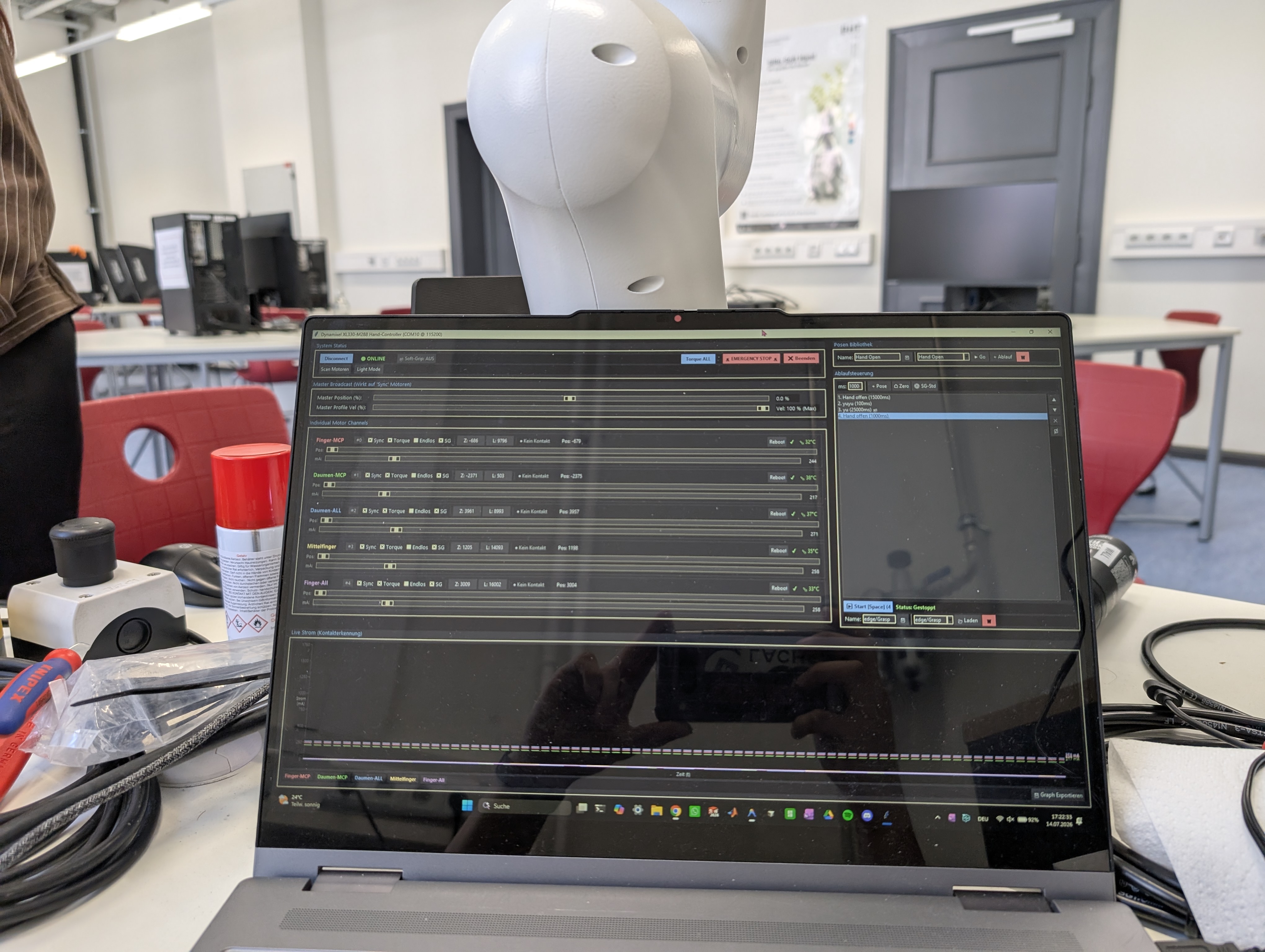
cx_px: 632
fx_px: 878
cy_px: 476
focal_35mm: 24
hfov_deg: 71.5
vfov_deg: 56.9
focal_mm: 6.9
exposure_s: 1/169
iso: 123
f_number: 1.68
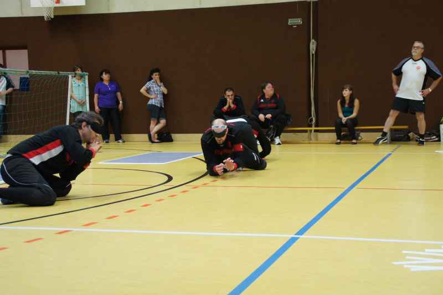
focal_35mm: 60
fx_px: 738
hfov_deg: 33.4
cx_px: 222
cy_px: 148
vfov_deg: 22.6
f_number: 4.5
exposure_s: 1/40
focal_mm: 40
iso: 1600
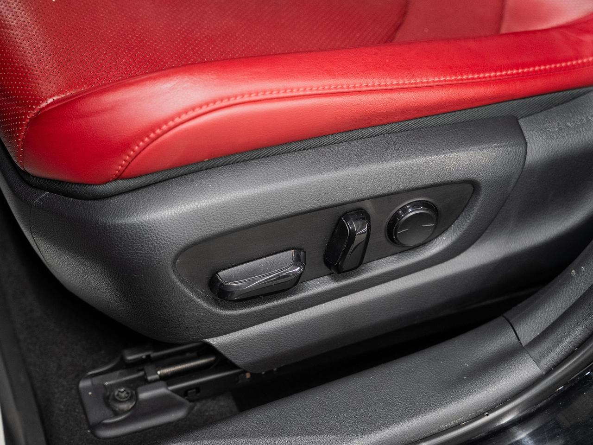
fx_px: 1173
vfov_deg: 21.5
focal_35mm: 68
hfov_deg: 28.3
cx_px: 349
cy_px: 258
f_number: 3.2
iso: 1000
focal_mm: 54.6
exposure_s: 1/40
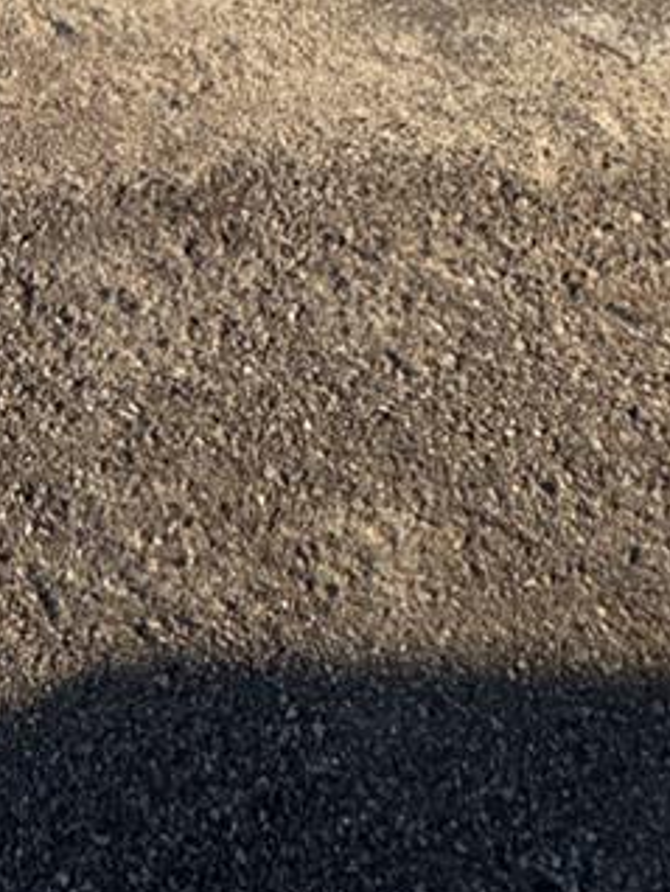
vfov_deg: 18.5
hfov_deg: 20.1
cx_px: -248
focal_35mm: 66
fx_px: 1701
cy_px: -914
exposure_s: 1/1506
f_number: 2.2
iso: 50
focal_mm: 2.22
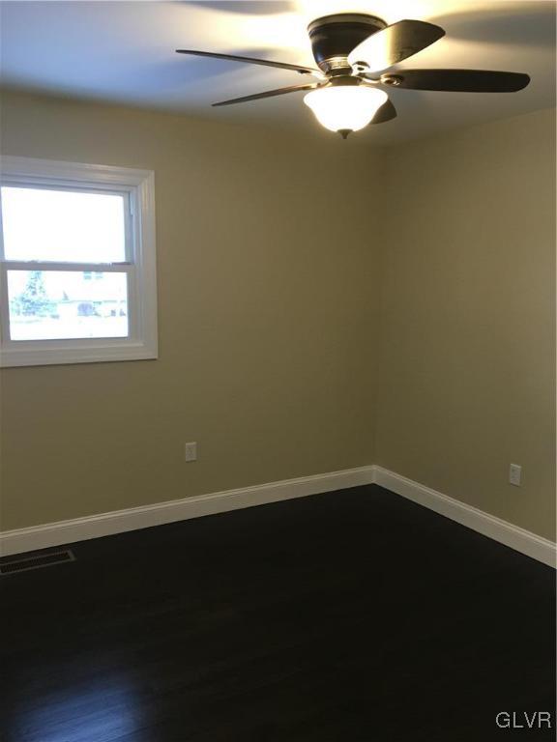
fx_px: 622
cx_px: 278
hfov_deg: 48.2
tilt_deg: -8.9
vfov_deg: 61.7
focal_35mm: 29
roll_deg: -0.3
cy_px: 371
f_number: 2.2
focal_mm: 4.15
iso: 125
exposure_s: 1/30
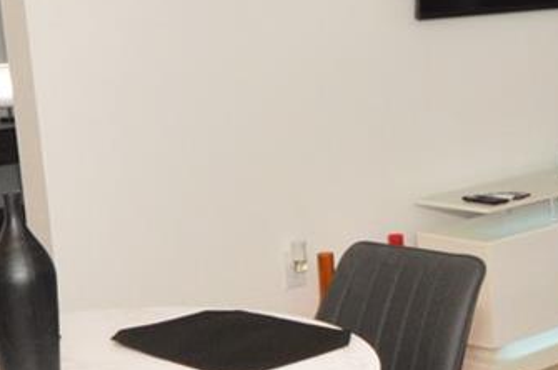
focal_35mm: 86
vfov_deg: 15.8
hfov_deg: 22.2
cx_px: 635
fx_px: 1330
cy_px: 224
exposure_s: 1/60
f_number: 9
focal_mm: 12
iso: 800
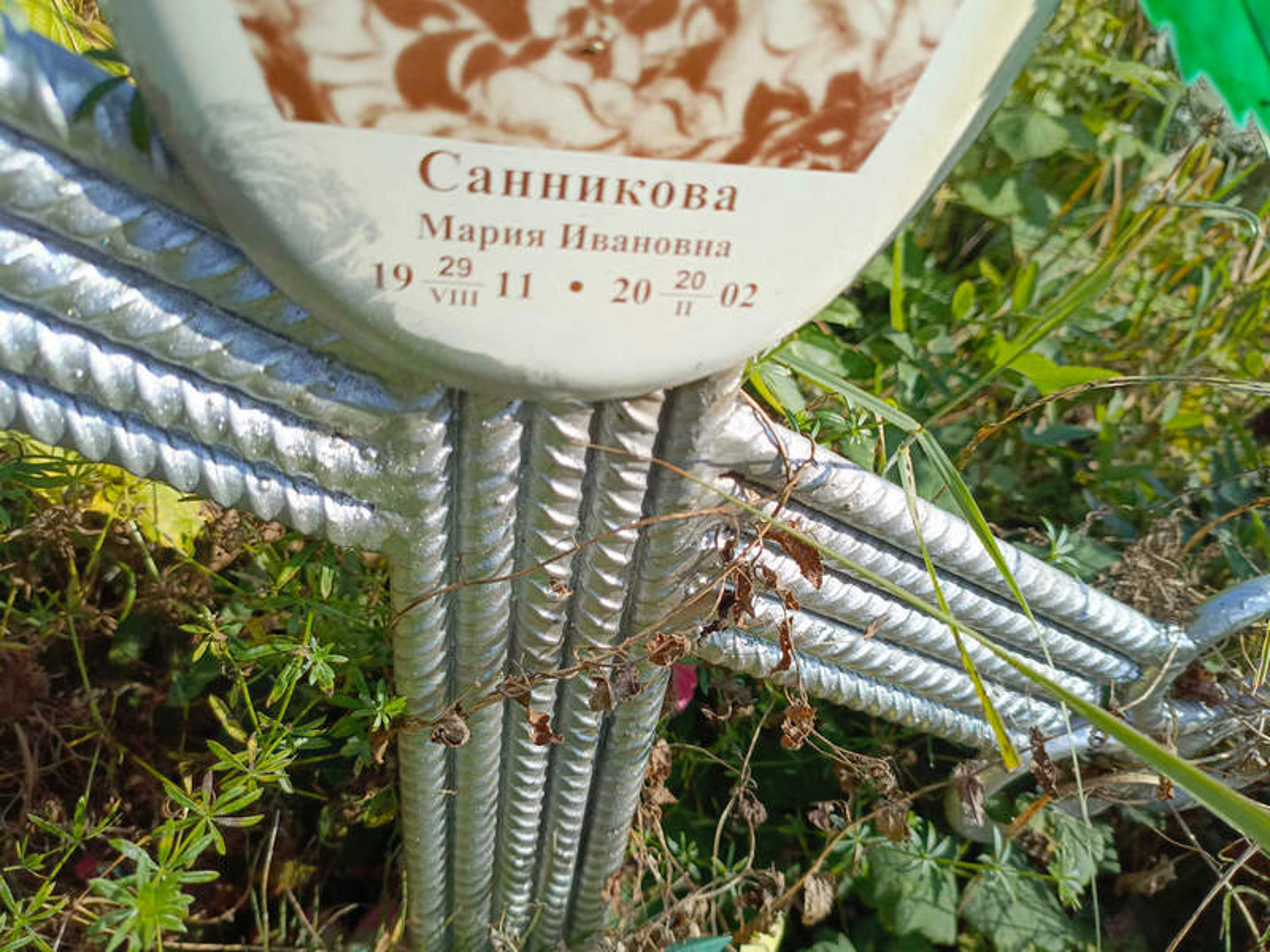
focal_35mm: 25
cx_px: 635
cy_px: 476
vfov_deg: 54.9
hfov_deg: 69.4
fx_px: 917
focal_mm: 4.76
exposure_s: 1/932
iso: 118
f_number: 1.69
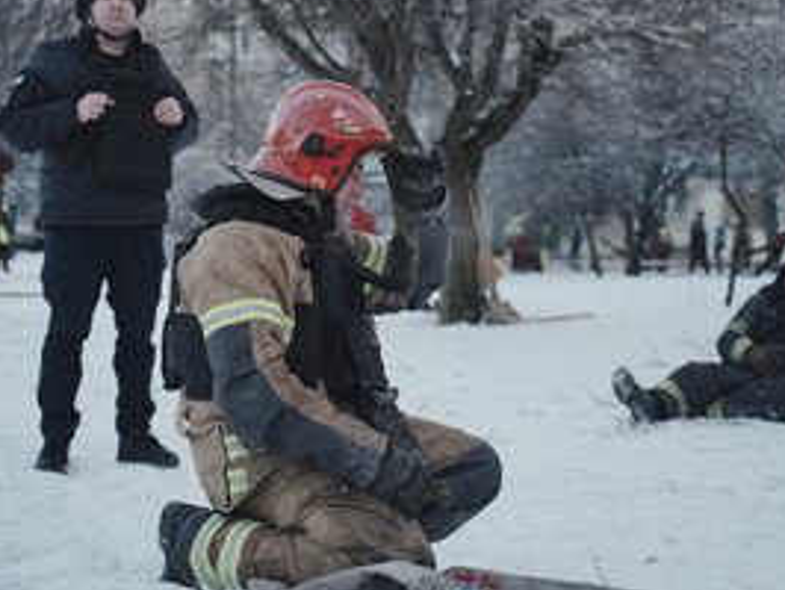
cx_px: 422
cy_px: 251
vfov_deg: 22.6
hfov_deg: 29.8
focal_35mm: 65
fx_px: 1475
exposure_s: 1/640
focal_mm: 45
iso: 400
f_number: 2.8
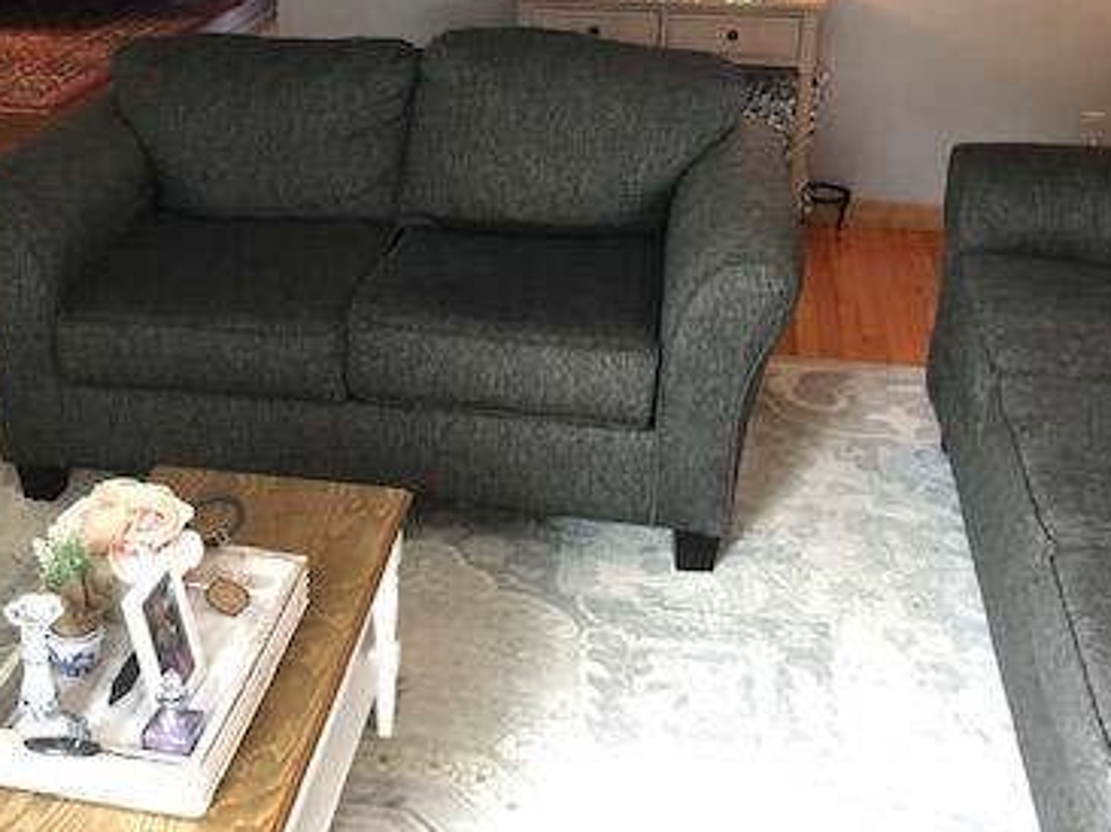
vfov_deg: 29.1
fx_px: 1572
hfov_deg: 38.6
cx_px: 401
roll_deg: -1.0
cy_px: 179
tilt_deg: -17.3
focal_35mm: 49
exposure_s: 1/8
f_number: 1.8
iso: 100
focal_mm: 3.99
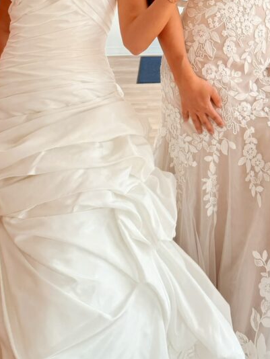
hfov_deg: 31.5
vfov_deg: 39.2
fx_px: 478
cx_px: 136
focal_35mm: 46
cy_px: 58
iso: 100
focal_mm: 6.76
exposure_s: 1/351
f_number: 1.78
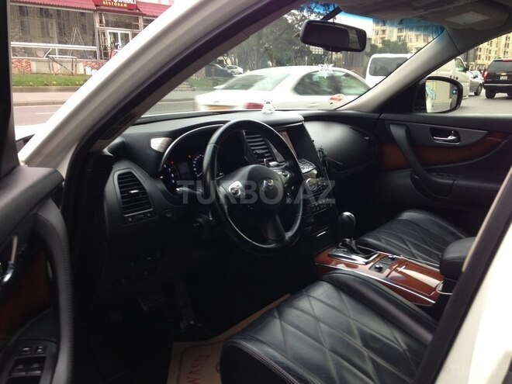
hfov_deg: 55.4
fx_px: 488
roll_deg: -1.6
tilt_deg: -11.2
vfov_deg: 42.9
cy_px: 192
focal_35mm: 33
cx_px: 256
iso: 50
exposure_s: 1/40
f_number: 2.4
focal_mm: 4.12
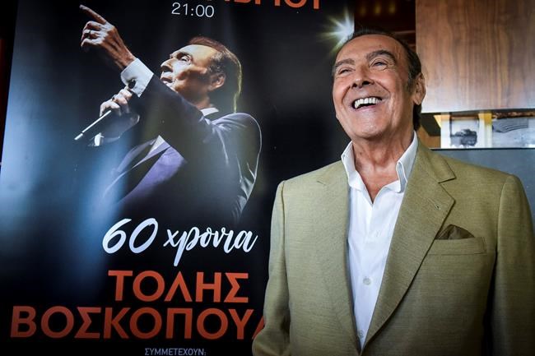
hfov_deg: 55.8
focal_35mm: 34
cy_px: 178
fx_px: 505
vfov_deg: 38.9
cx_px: 268
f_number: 4
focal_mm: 34
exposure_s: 1/250
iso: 4000
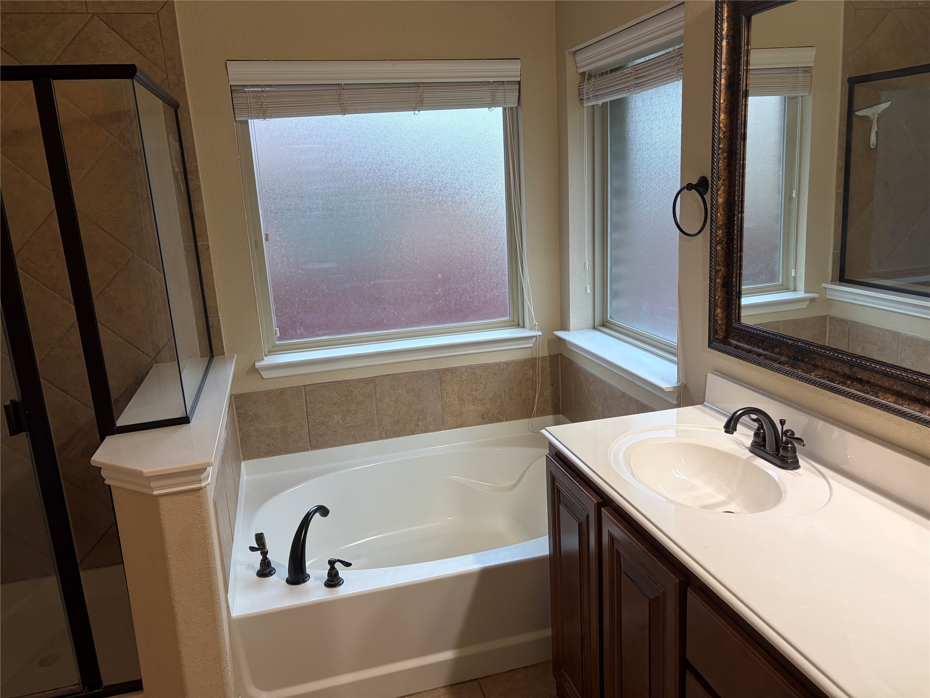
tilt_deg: -12.5
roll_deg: +3.5
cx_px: 465
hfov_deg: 67.3
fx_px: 699
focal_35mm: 26
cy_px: 349
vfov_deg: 53.1
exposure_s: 1/60
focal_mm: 5.96
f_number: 1.6
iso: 100
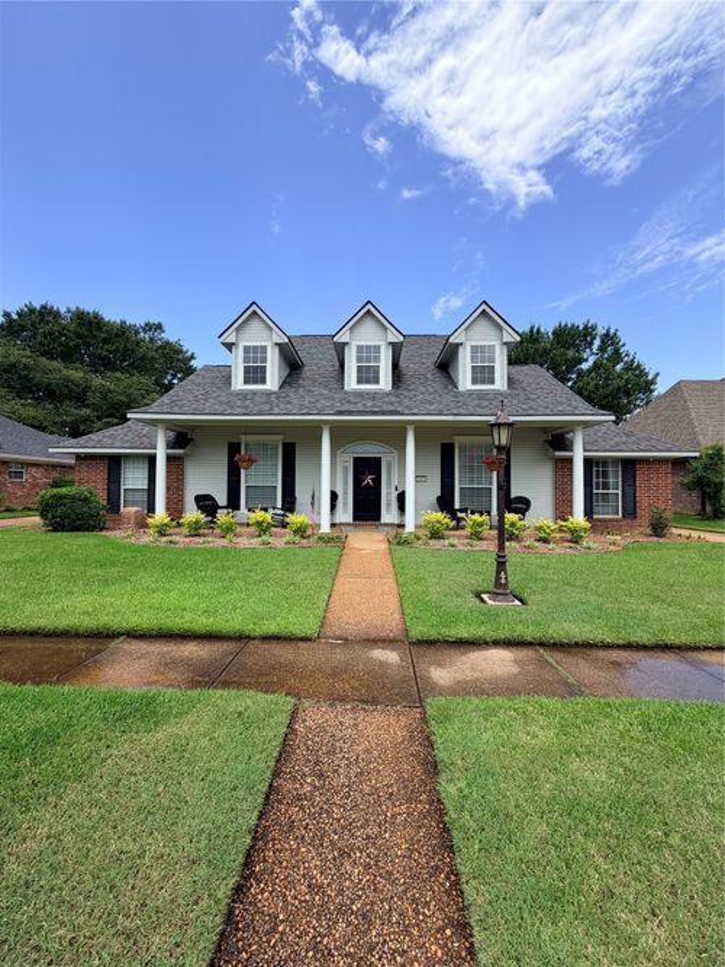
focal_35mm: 14
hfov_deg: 85.7
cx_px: 362
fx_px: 391
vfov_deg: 102.1
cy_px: 484
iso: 32
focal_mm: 2.22
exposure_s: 1/770
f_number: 2.2
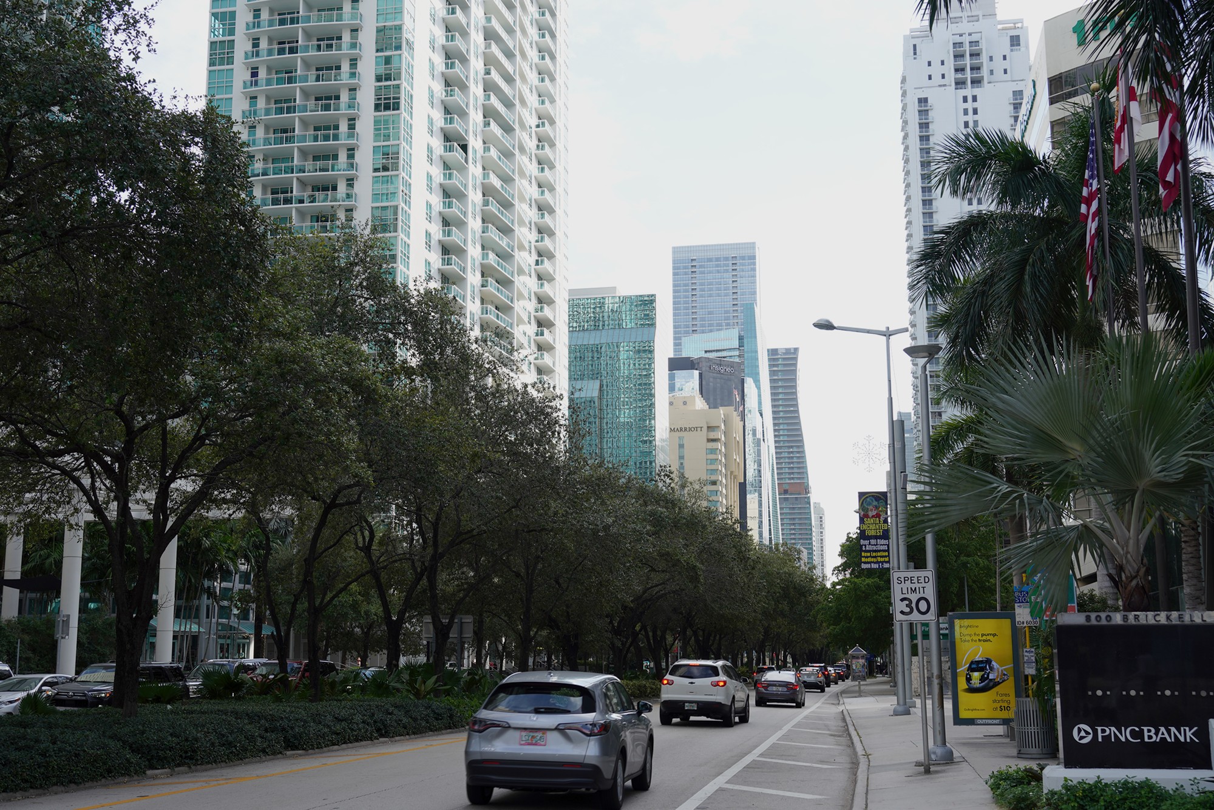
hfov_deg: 47.4
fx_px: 1383
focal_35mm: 41
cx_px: 607
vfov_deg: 32.6
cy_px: 405
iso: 100
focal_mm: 41
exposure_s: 1/100
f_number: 8
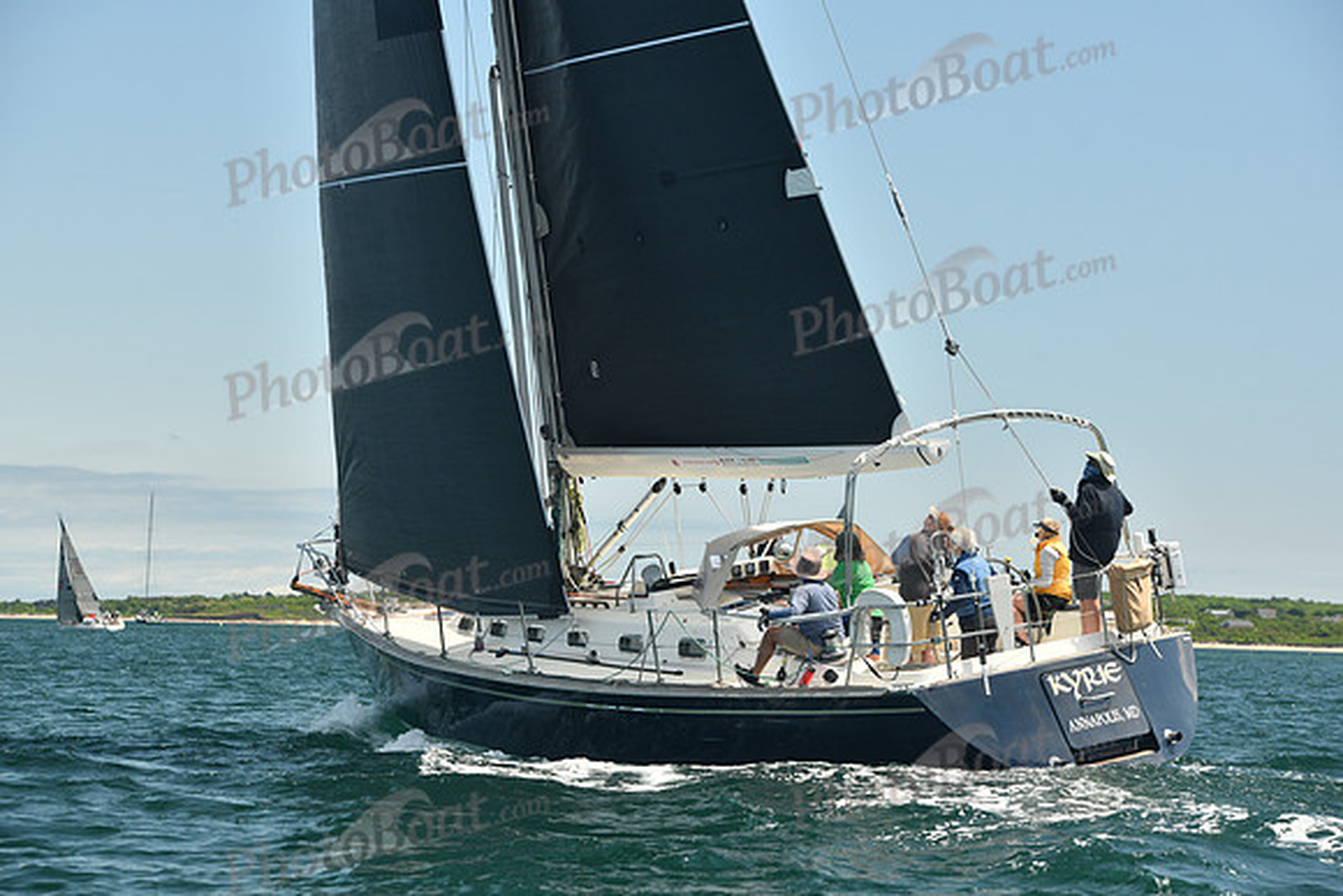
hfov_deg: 20.4
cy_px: 448
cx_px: 672
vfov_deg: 13.7
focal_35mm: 100
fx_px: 3731
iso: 320
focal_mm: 100
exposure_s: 1/640
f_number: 5.6
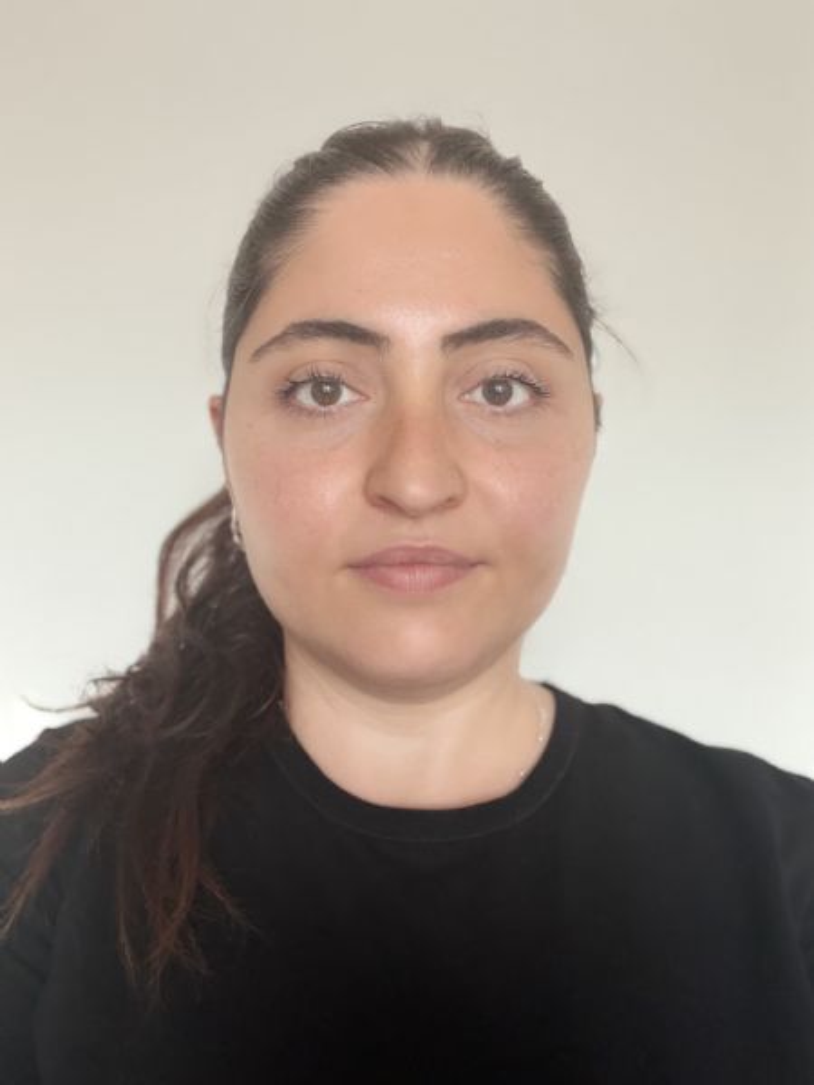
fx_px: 941
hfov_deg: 46.8
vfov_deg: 60.0
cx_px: 407
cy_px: 542
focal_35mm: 30
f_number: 1.9
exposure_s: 1/49
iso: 320
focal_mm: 2.71
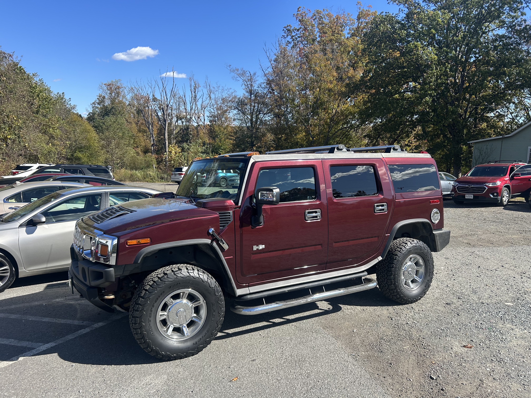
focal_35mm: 26
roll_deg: -2.4
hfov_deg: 67.3
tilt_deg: -8.8
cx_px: 266
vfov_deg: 53.1
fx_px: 399
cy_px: 199
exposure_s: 1/2208
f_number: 1.5
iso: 50
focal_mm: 5.7
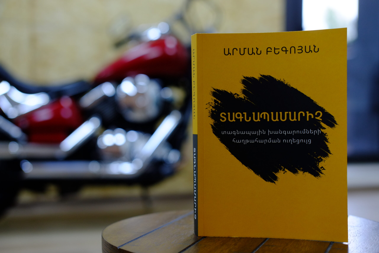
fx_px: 558
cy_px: 126
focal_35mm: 53
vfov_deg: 25.5
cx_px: 190
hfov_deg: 37.5
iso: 640
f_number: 2.8
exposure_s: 1/60
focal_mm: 35
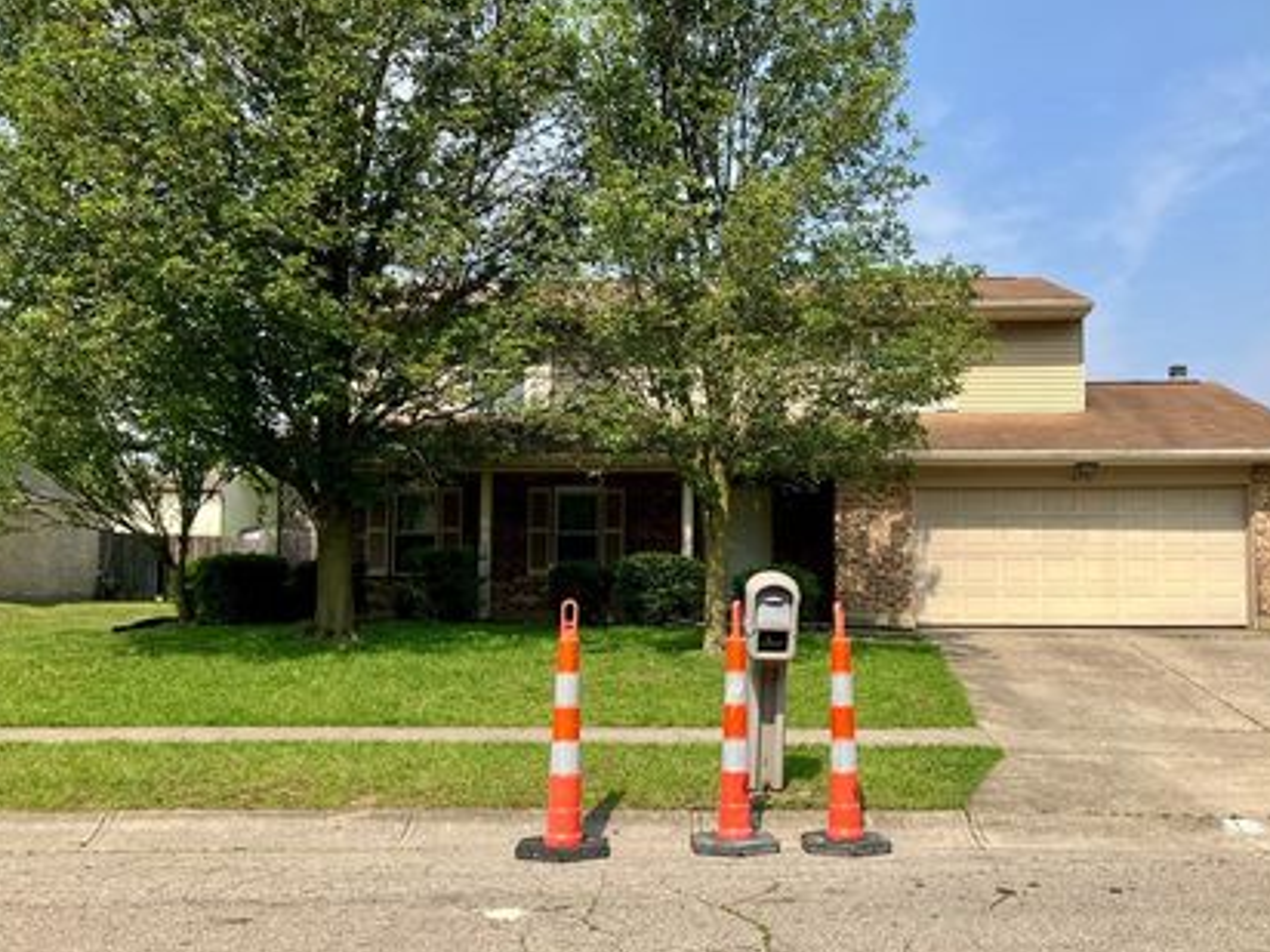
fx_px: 1247
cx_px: 752
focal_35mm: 34
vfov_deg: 41.8
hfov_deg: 53.6
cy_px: 498
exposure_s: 1/1675
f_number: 1.8
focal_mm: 3.99
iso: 32
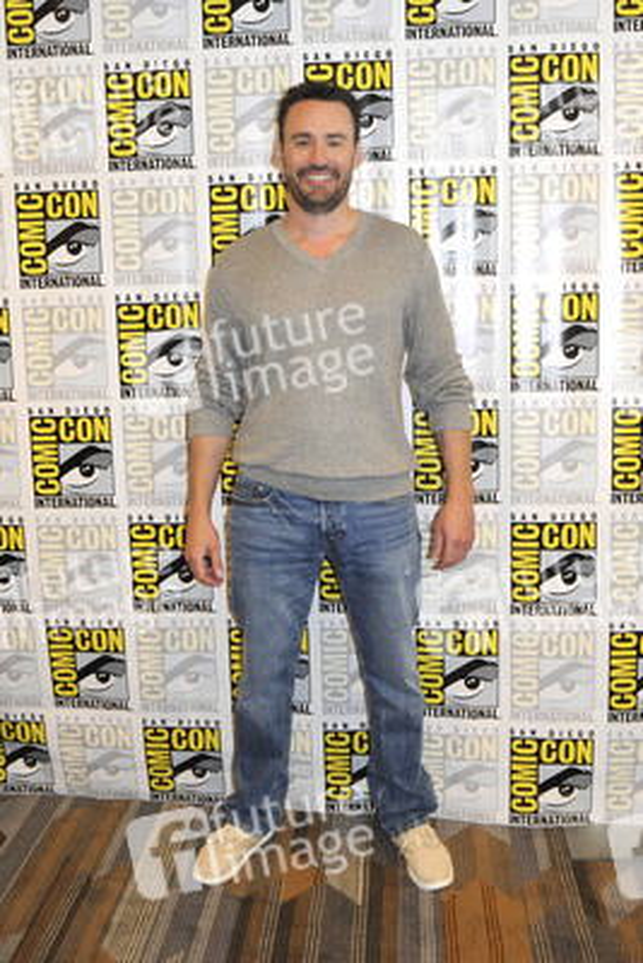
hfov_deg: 36.9
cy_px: 482
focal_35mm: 36
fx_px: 964
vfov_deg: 53.1
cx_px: 322
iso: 1000
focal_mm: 24
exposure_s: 1/60
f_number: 4.5
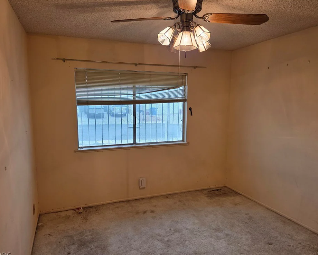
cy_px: 128
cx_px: 150
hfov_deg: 68.0
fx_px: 235
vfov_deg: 56.8
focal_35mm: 25
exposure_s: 1/120
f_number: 1.8
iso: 160
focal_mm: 5.4
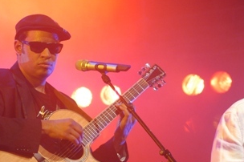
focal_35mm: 177
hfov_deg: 11.6
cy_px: 111
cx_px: 155
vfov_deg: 7.7
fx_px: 1198
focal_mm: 80
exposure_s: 1/100
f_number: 4
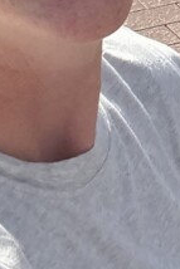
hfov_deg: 8.9
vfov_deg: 12.8
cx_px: 297
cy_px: -184
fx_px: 1116
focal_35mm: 149
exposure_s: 1/1172
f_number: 1.9
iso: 40
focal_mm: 2.69
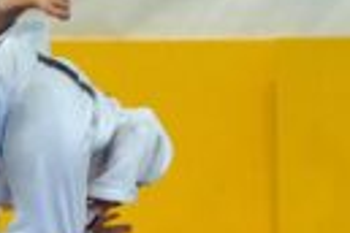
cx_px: -14
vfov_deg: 5.9
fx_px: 2255
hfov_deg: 8.8
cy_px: 104
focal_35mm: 232
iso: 800
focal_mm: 50
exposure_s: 1/800
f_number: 2.5
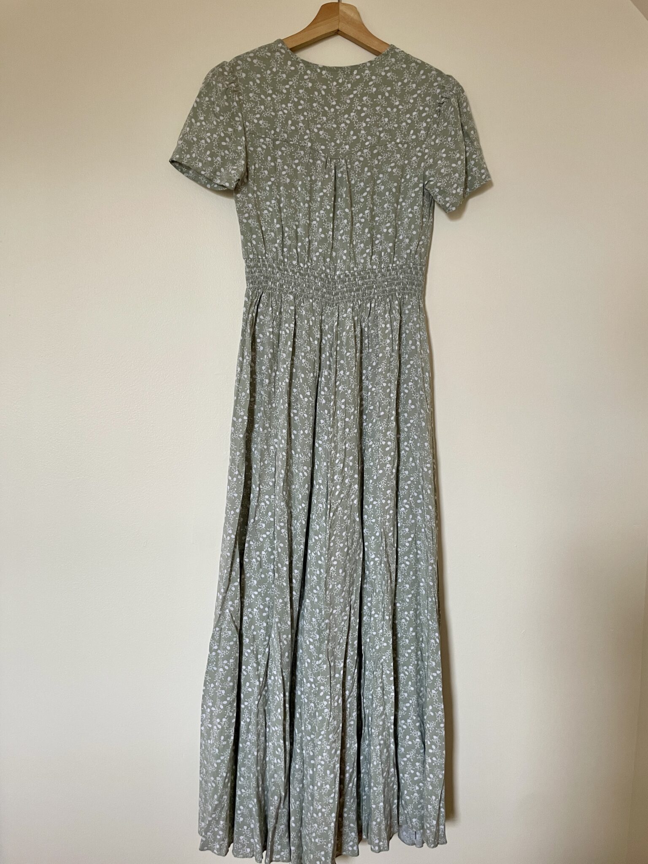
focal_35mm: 26
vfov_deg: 67.3
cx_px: 324
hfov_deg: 53.1
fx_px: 649
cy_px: 432
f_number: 1.6
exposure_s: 1/62
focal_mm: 4.2
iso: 125
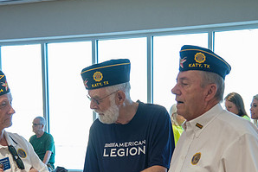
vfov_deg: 17.6
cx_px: 99
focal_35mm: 76
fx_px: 545
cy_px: 163
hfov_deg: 26.6
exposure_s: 1/40
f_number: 4
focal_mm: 26
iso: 320
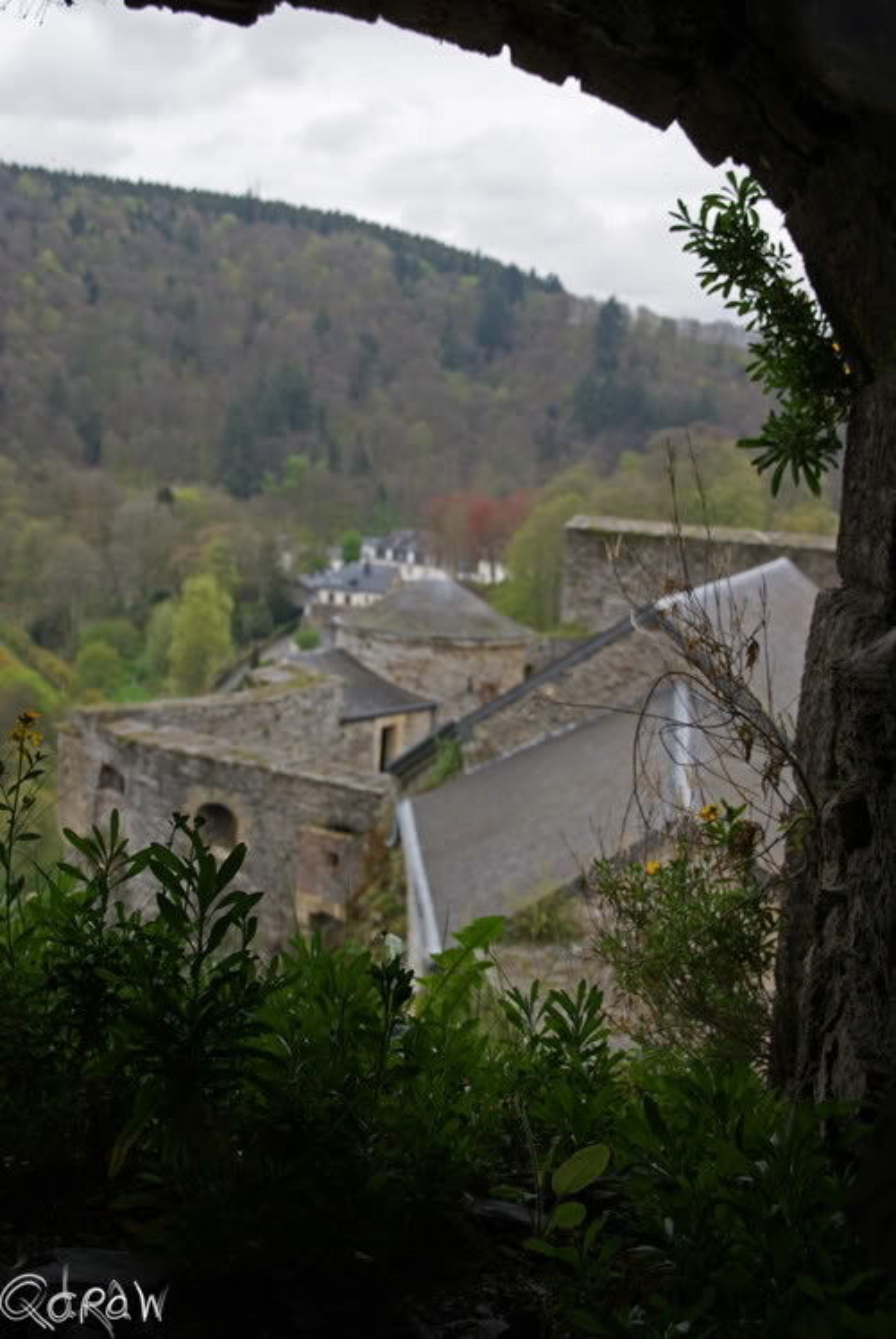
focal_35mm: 42
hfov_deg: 32.0
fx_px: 1564
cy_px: 670
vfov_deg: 46.3
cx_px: 448
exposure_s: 1/200
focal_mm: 28
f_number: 6.3
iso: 100
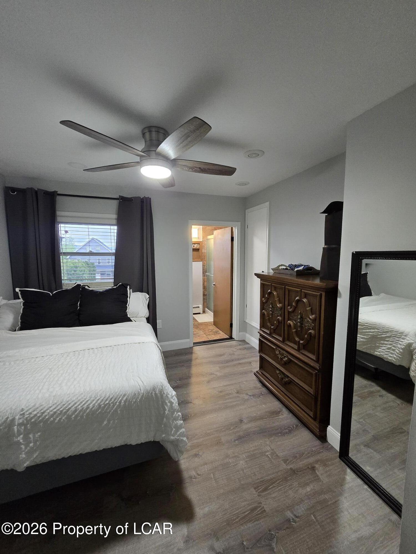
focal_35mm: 13
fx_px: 208
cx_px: 208
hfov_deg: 89.9
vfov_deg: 106.2
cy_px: 277
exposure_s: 1/60
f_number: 2.2
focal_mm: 2.2
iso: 400
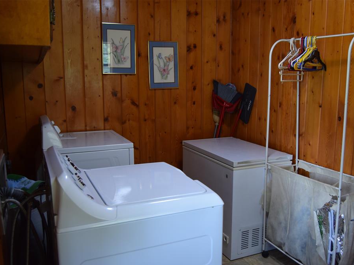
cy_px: 134
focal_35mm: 33
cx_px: 199
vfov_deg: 42.9
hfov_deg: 55.2
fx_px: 337
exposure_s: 1/60
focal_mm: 20
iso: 500
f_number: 4
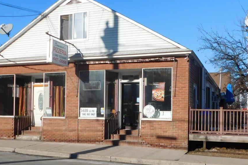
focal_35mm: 45
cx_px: 124
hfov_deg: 43.6
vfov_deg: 29.7
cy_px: 107
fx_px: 310
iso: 125
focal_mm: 4
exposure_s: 1/500
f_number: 6
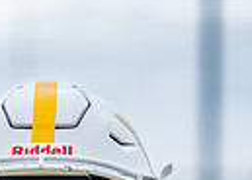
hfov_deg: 7.0
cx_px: 68
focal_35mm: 289
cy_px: 438
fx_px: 2067
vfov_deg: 4.8
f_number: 1.2
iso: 320
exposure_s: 1/1600
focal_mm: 50
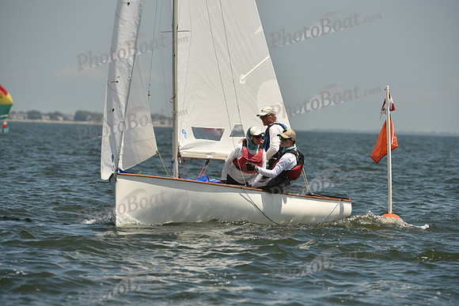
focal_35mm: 310
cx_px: 230
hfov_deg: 6.6
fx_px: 3953
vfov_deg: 4.4
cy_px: 153
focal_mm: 310
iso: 250
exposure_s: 1/1250
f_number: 7.1
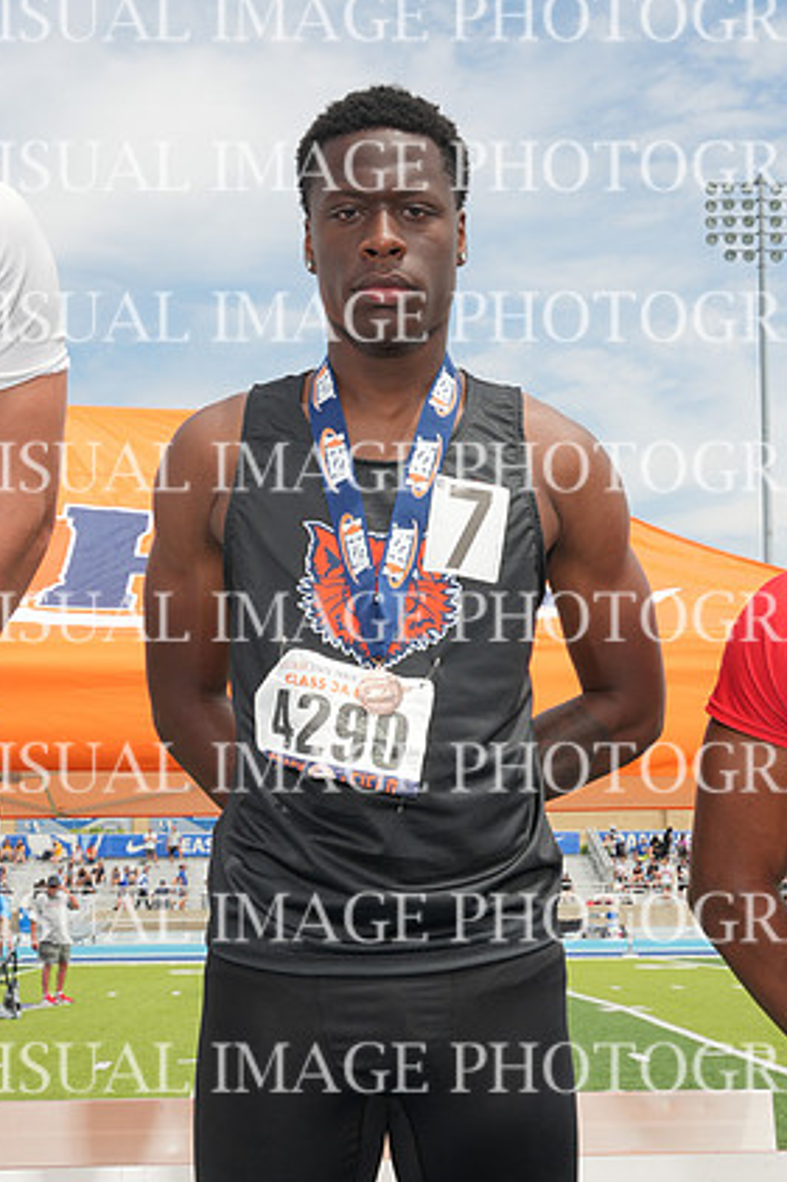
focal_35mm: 66
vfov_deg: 30.5
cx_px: 431
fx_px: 2166
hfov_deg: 20.6
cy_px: 541
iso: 100
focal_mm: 32
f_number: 10
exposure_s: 1/160
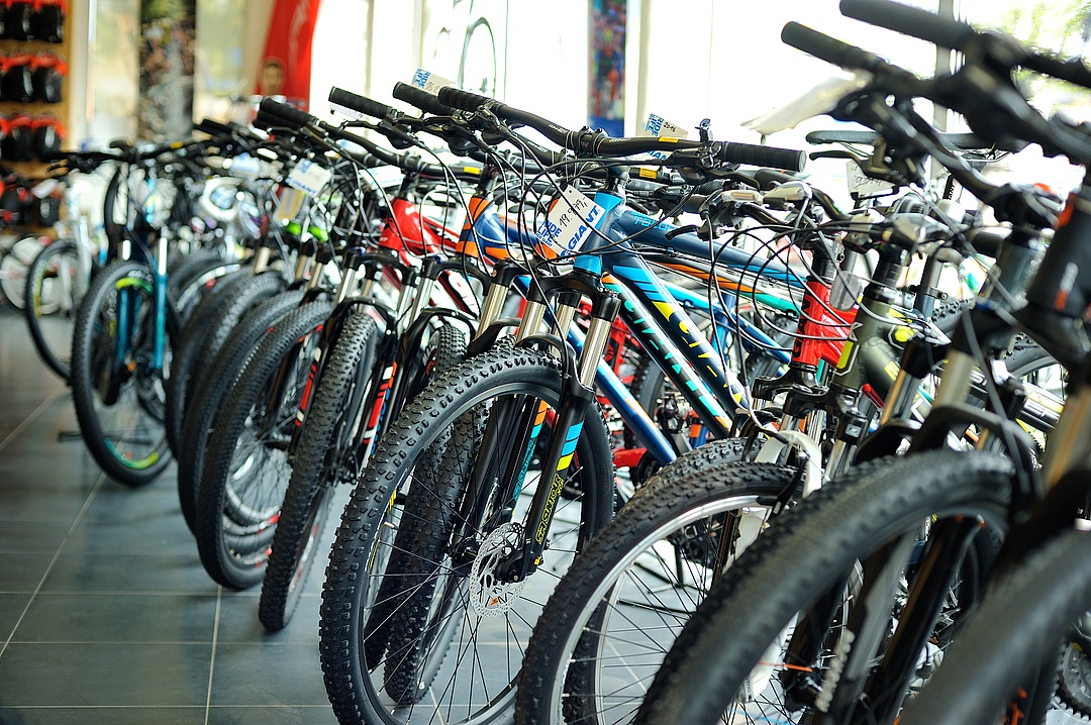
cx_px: 546
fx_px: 1514
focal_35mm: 50
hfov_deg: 39.6
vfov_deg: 26.9
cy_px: 362
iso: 200
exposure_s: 1/125
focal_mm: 50
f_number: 2.8
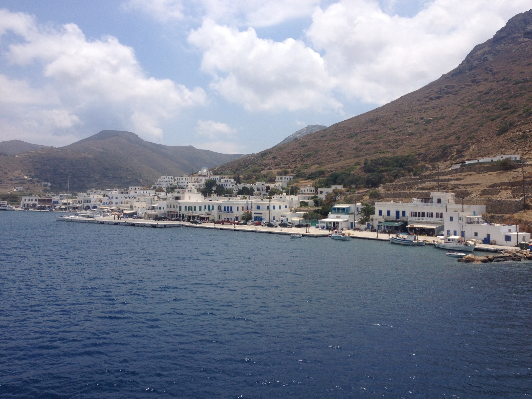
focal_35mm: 35
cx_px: 266
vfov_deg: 40.7
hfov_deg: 52.6
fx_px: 538
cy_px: 200
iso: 50
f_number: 2.4
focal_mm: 4.28
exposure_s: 1/3247
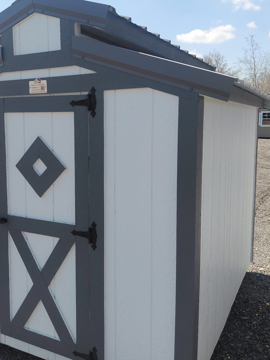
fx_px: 364
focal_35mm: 35
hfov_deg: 40.2
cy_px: 168
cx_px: 89
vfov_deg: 52.6
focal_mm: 4.69
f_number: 1.8
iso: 50
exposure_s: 1/1860
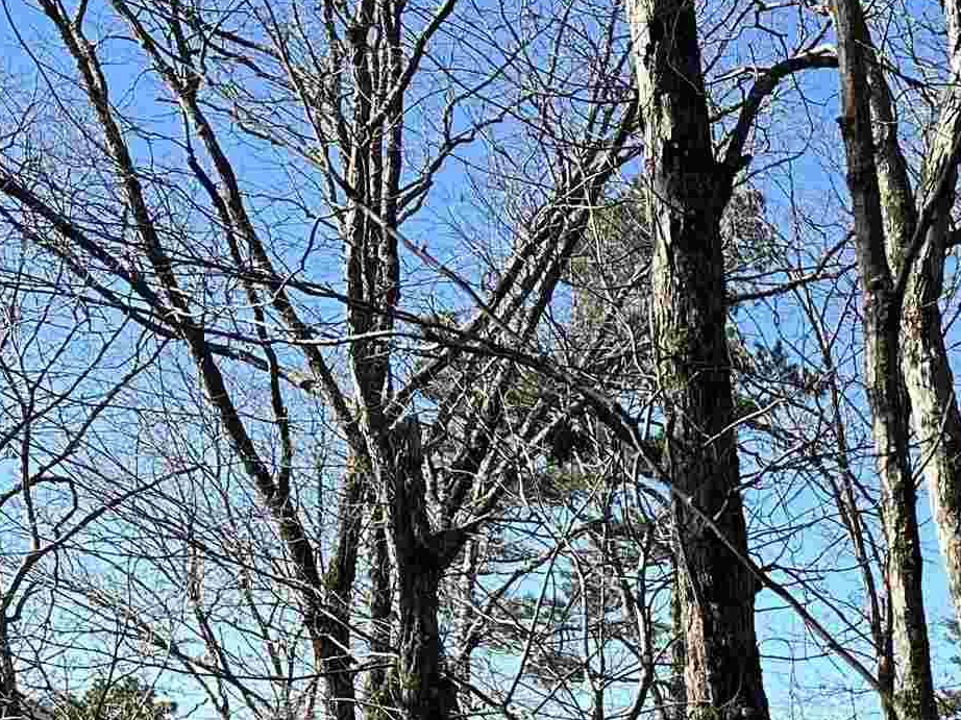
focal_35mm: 80
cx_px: 1588
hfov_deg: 19.8
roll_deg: -3.1
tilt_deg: -0.7
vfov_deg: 17.1
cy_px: 990
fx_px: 2220
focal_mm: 6.86
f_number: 1.78
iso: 80
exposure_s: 1/1613
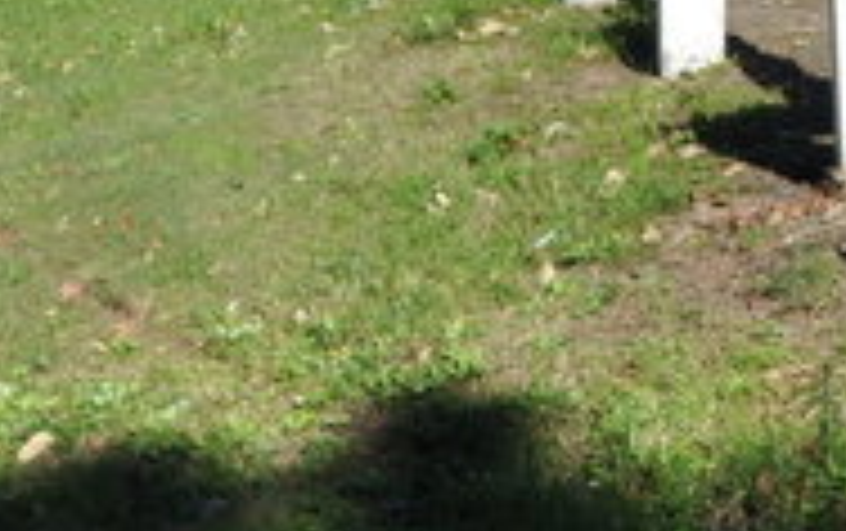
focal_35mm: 146
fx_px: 3370
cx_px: -315
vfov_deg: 8.8
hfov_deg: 13.7
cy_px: -310
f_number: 9
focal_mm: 18
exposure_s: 1/320
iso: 200
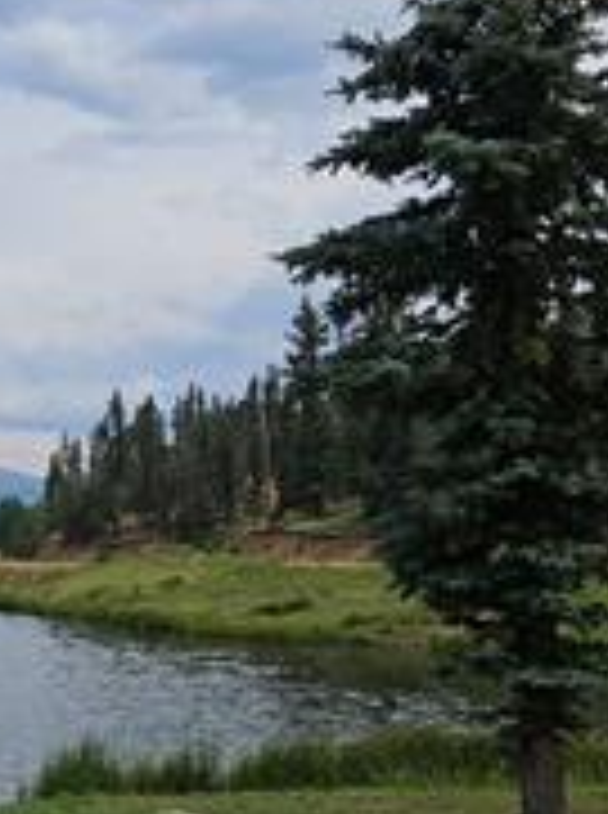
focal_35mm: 61
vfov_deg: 31.7
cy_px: 364
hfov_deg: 22.6
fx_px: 1434
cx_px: -61
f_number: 1.8
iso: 25
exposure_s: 1/3446
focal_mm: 5.4
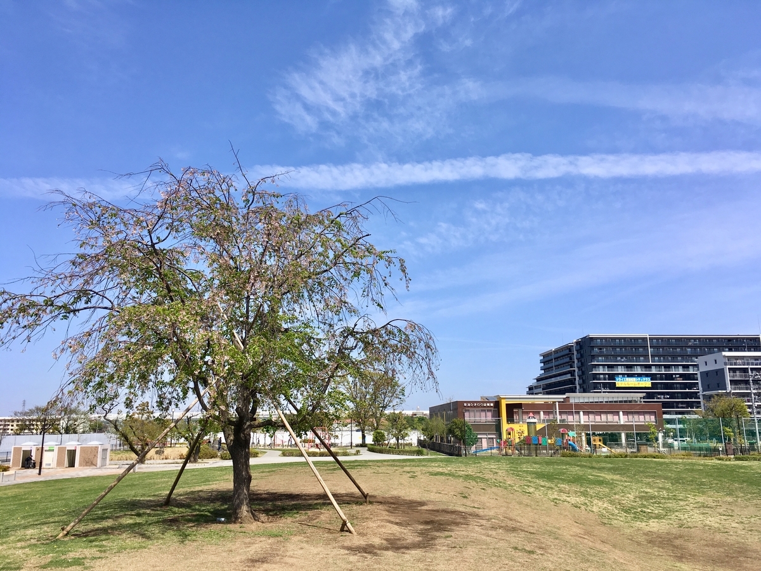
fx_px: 638
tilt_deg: +12.2
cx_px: 380
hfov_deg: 61.7
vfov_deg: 48.2
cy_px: 286
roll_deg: +0.4
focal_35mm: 29
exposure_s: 1/1748
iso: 25
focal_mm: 4.15
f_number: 2.2
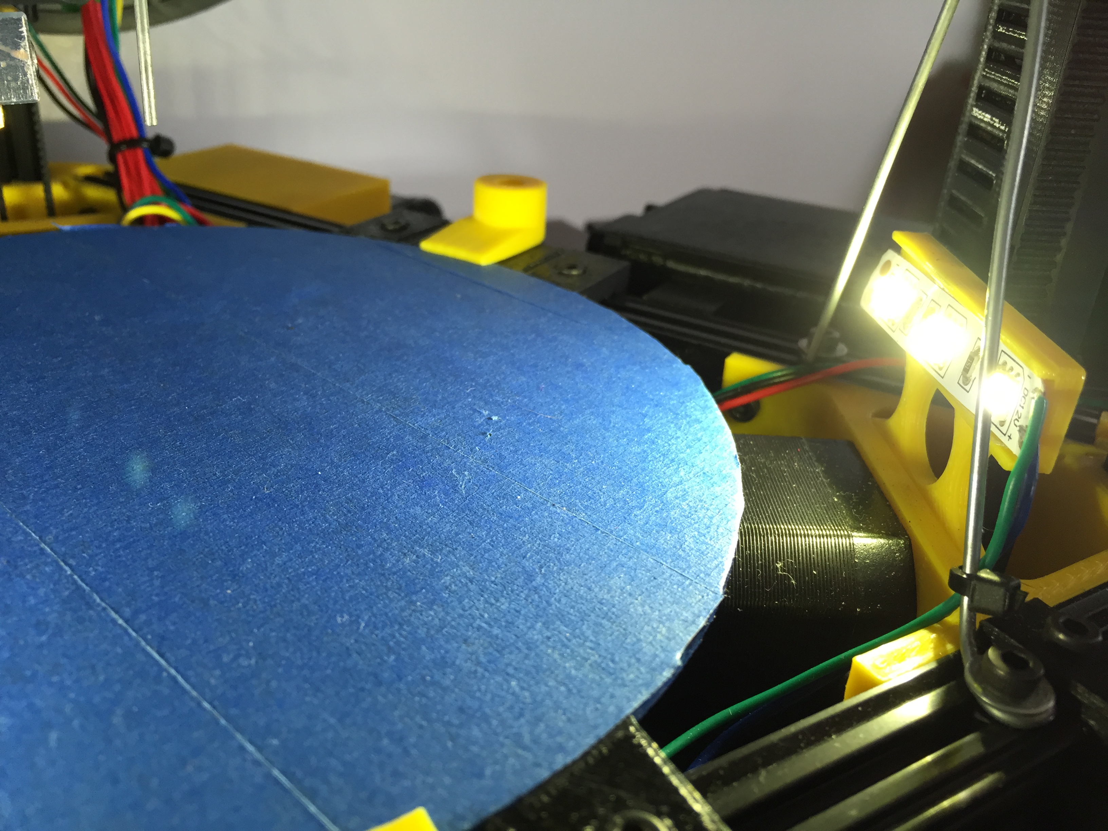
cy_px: 416
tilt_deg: -26.1
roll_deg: -2.6
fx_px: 928
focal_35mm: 29
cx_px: 554
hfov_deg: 61.7
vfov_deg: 48.2
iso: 40
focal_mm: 4.15
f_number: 2.2
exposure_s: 1/40
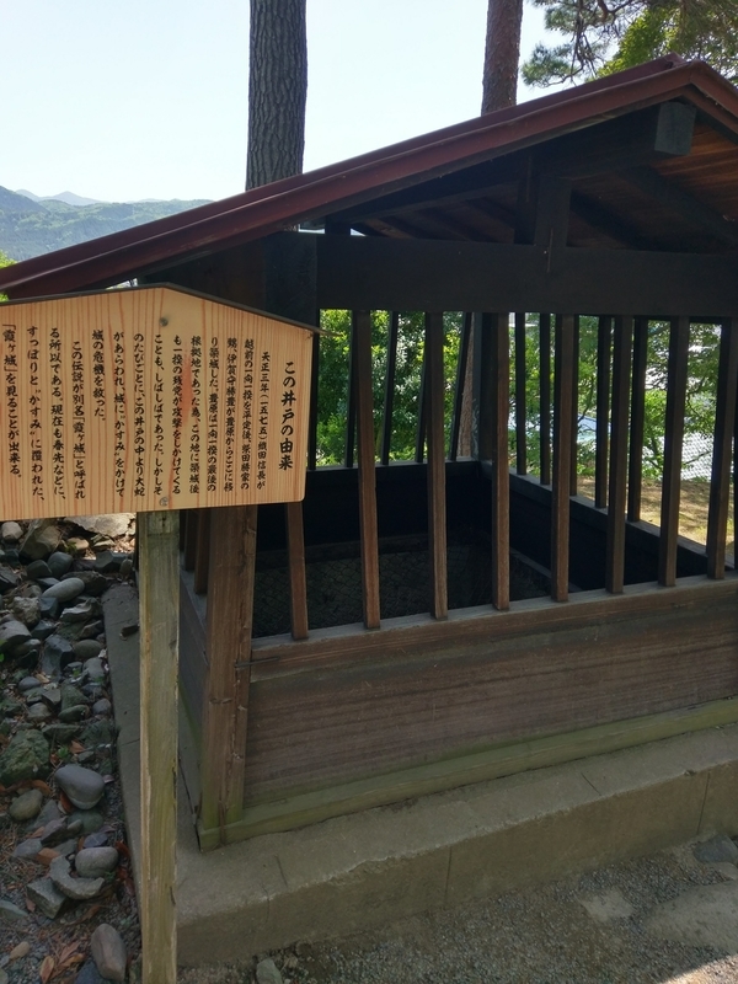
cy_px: 492
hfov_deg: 53.1
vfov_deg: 67.3
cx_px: 369
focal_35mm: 26
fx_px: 739
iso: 100
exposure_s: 1/711
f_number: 1.8
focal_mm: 4.58
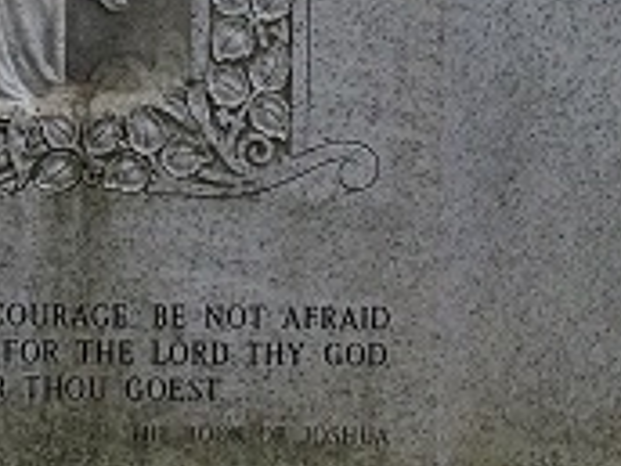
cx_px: 32
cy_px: -126
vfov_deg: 10.8
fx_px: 2422
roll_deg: -0.4
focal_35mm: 135
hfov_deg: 14.4
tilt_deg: -4.8
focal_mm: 4.15
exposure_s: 1/912
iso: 32
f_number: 2.2
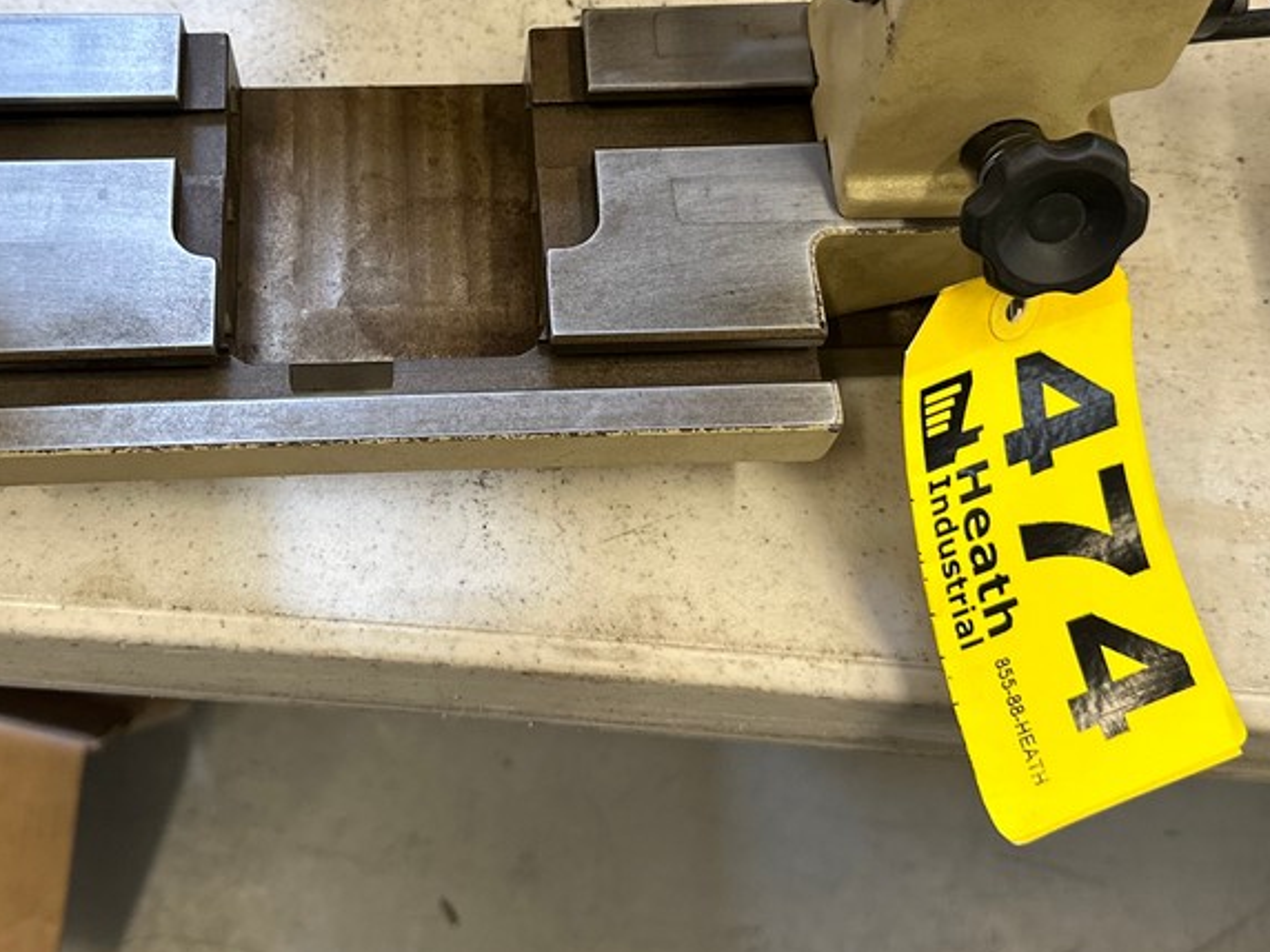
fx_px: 1578
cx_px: 488
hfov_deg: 43.6
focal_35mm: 43
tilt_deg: -72.4
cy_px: 344
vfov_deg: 33.4
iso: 250
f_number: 1.78
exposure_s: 1/84
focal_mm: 6.86
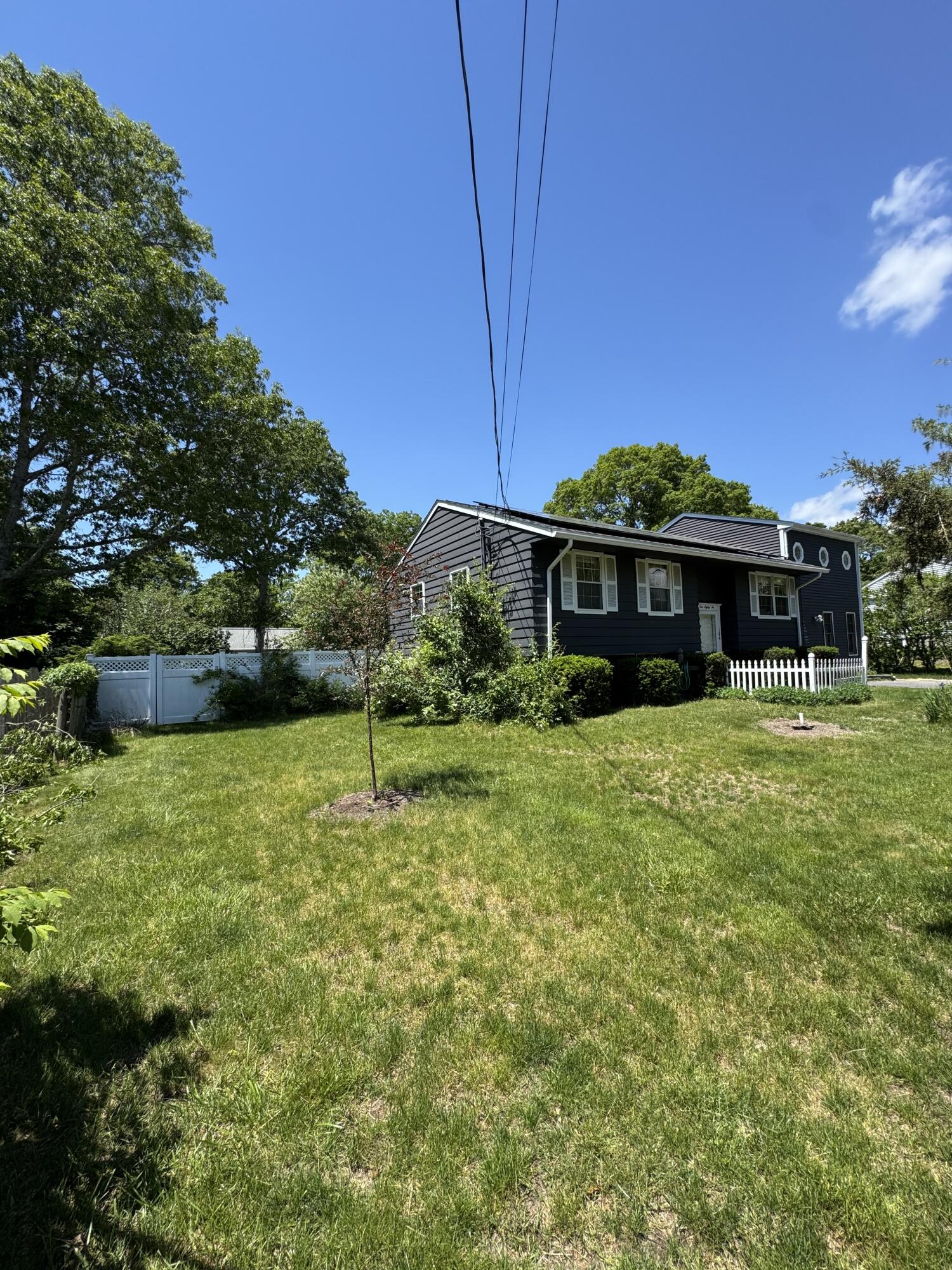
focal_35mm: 14
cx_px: 476
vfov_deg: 102.1
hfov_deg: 85.7
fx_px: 513
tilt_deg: +1.9
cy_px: 635
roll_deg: +2.3
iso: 50
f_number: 2.2
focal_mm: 2.22
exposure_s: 1/993
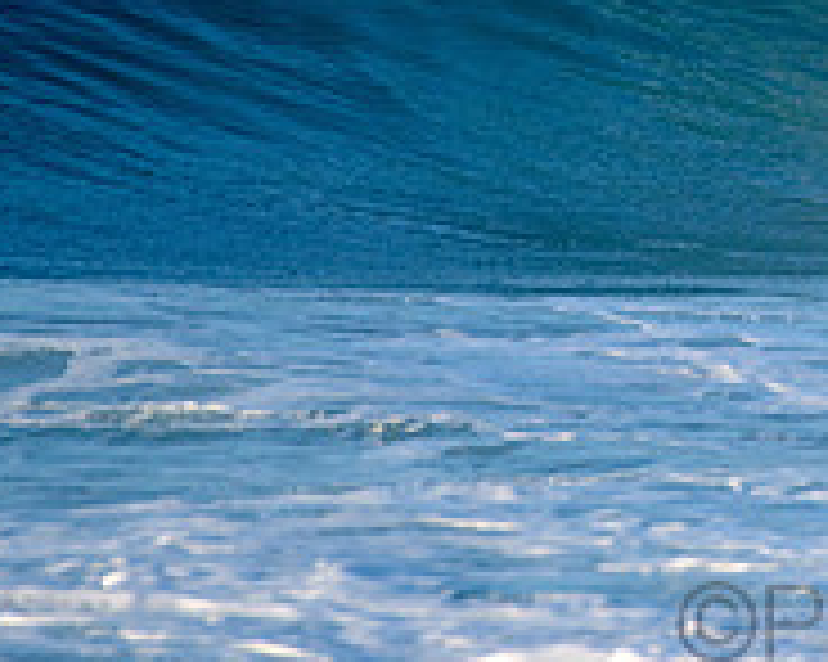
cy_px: -124
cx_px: 1026
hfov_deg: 1.3
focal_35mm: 1477
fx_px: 36176
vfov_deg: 1.0
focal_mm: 500
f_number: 5.6
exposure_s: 1/2000
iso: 500
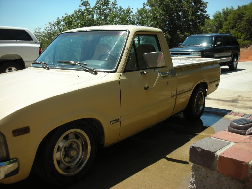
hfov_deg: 52.6
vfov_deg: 40.7
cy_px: 94
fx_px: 255
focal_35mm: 35
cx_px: 126
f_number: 8.5
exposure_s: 1/66
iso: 50
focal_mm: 5.8
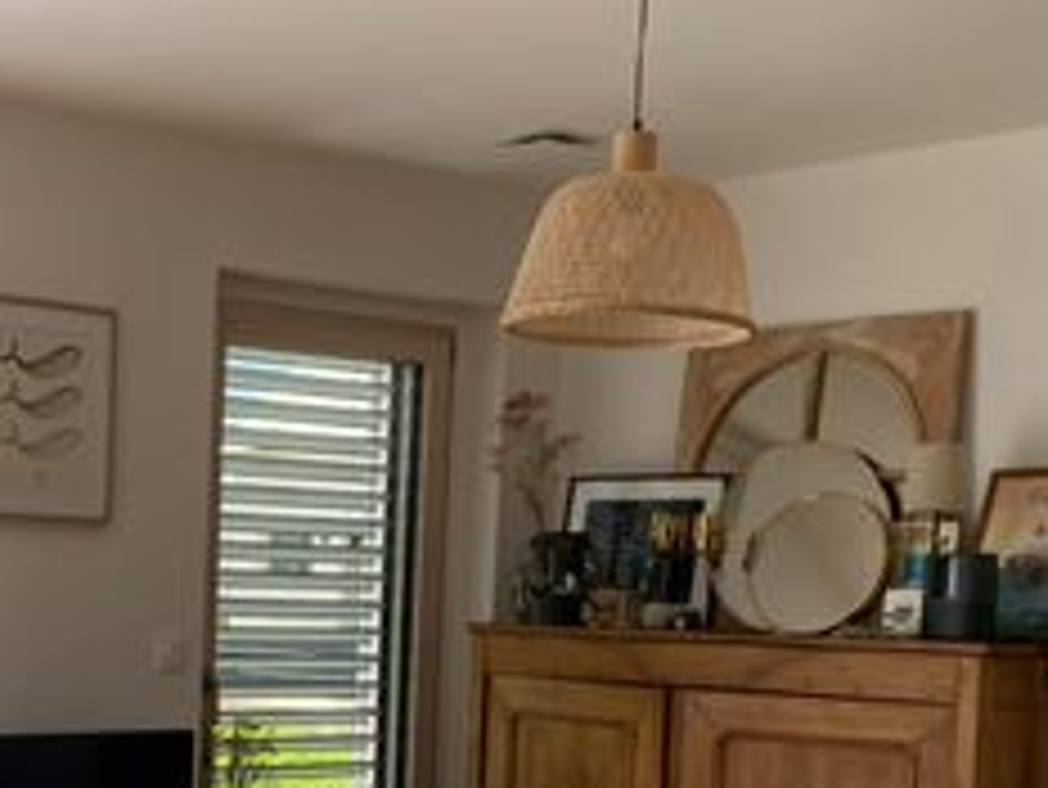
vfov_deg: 21.3
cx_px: 45
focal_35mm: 67
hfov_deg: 27.6
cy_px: 752
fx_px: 2029
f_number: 1.8
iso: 32
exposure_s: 1/1182
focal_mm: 4.25
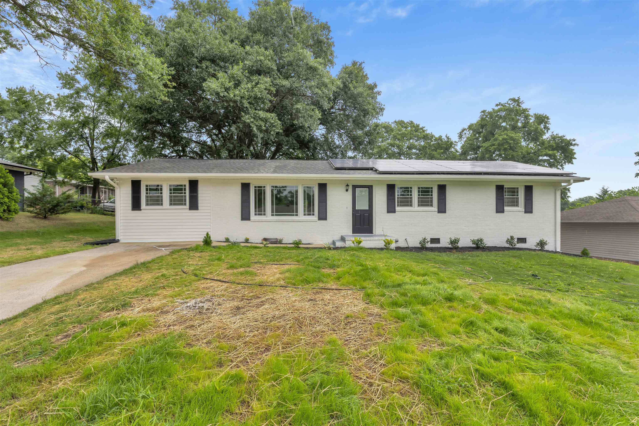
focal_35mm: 16
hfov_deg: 96.7
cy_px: 213
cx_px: 320
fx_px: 284
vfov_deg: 73.7
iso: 320
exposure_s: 1/250
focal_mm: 16
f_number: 9
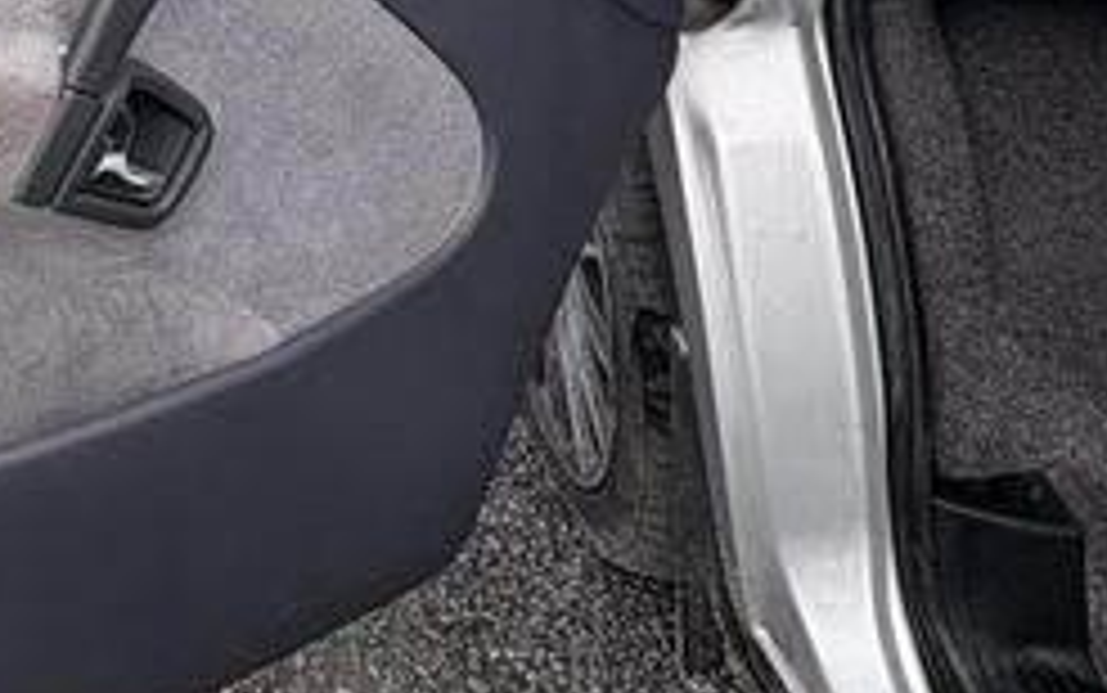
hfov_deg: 31.6
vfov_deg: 20.6
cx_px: -207
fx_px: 1630
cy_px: -333
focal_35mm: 54
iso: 40
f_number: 2.2
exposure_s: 1/587
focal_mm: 2.22
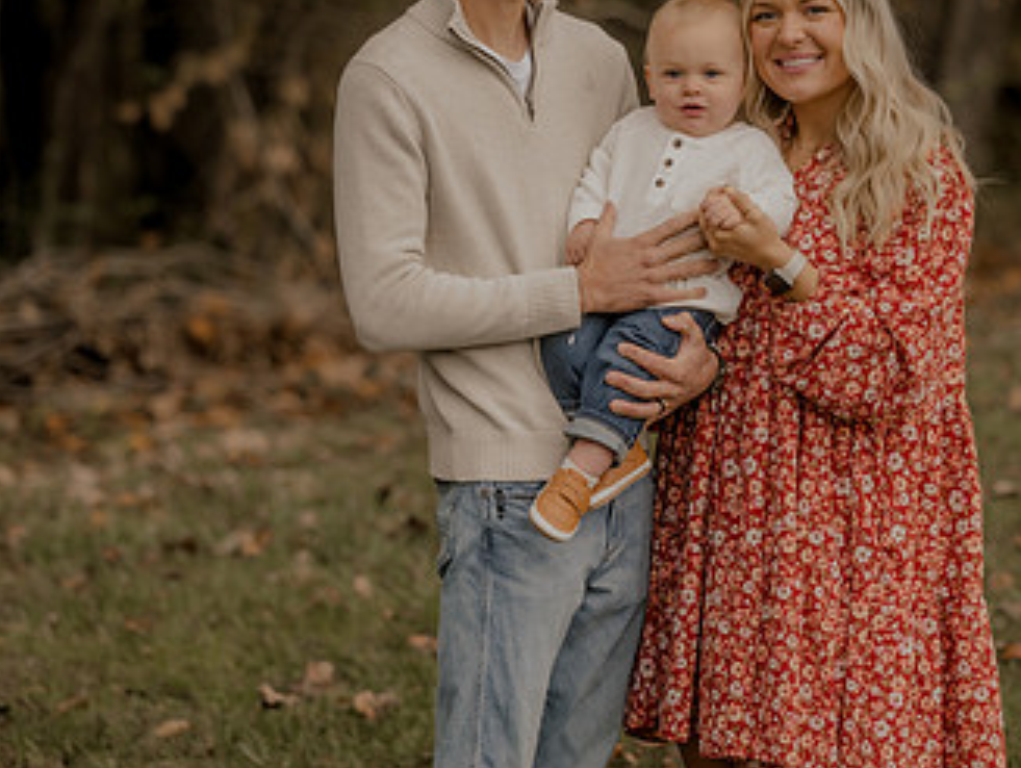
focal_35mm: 213
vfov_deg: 7.0
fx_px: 6289
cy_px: 167
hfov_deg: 9.3
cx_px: 606
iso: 250
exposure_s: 1/125
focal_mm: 125
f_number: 2.8
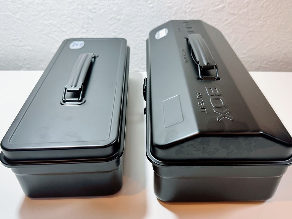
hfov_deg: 59.9
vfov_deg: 46.8
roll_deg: +0.0
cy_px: 111
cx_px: 151
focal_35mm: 30
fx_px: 253
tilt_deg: -35.2
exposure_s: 1/100
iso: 125
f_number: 1.78
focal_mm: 6.76
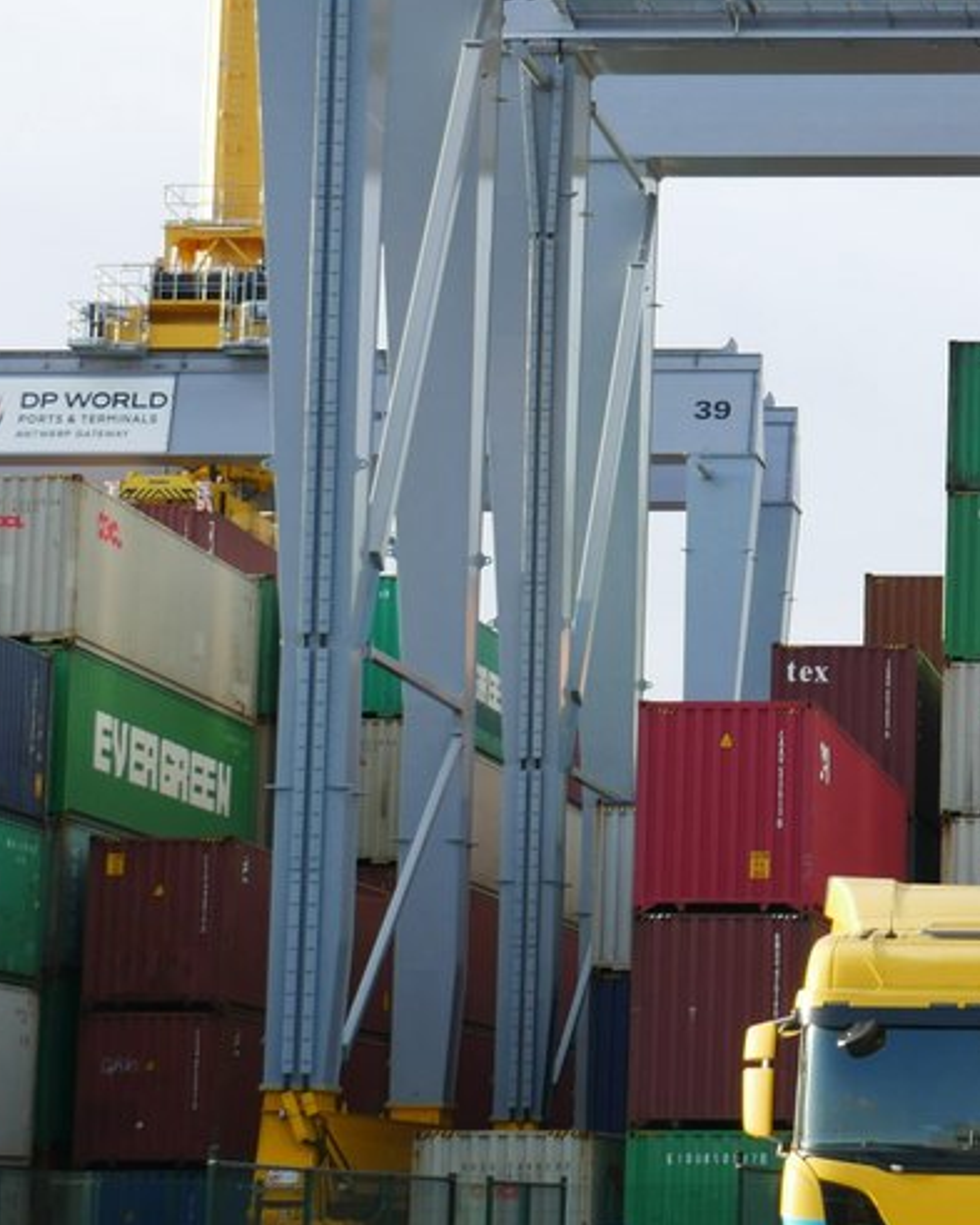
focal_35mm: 113
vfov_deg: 17.0
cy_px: 504
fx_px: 4096
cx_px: 1252
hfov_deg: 13.2
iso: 200
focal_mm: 22
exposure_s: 1/200
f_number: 5.6
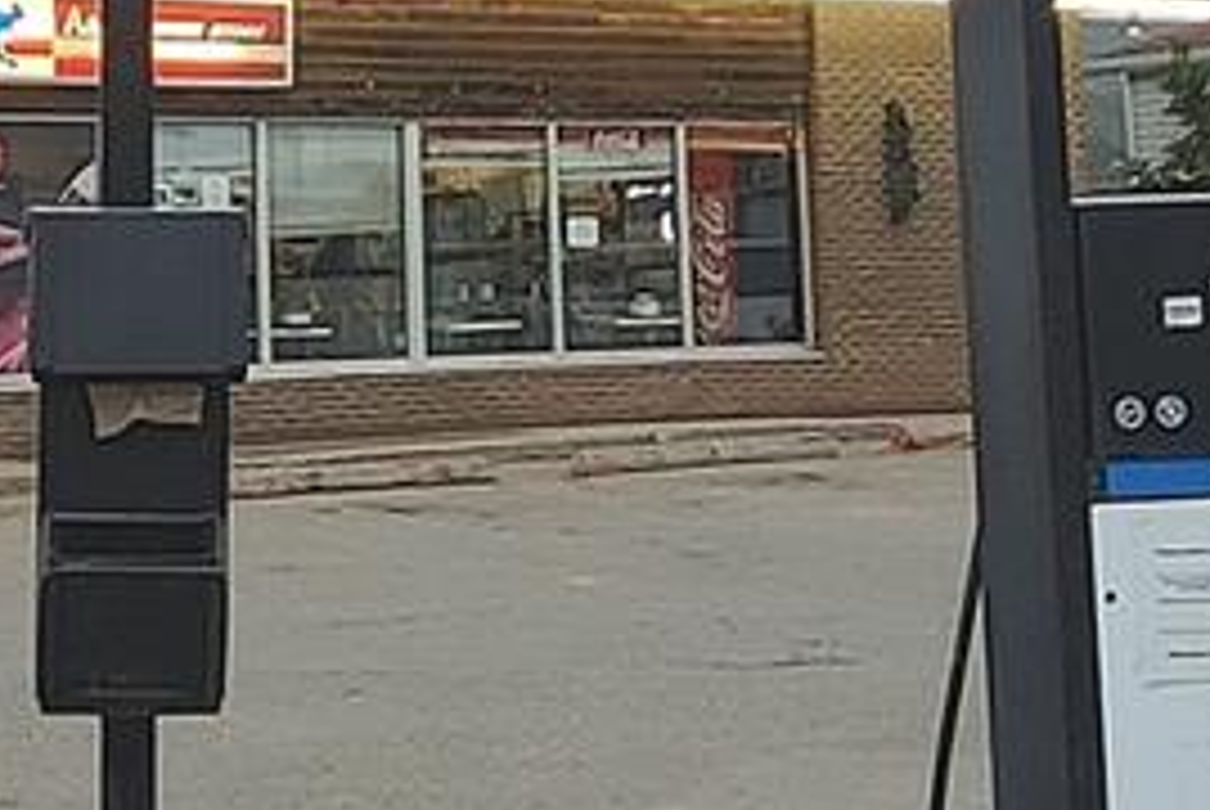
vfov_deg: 16.1
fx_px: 2793
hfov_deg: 24.1
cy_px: -50
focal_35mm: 83
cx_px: 234
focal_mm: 1.6
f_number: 2.2
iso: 50
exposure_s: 1/40
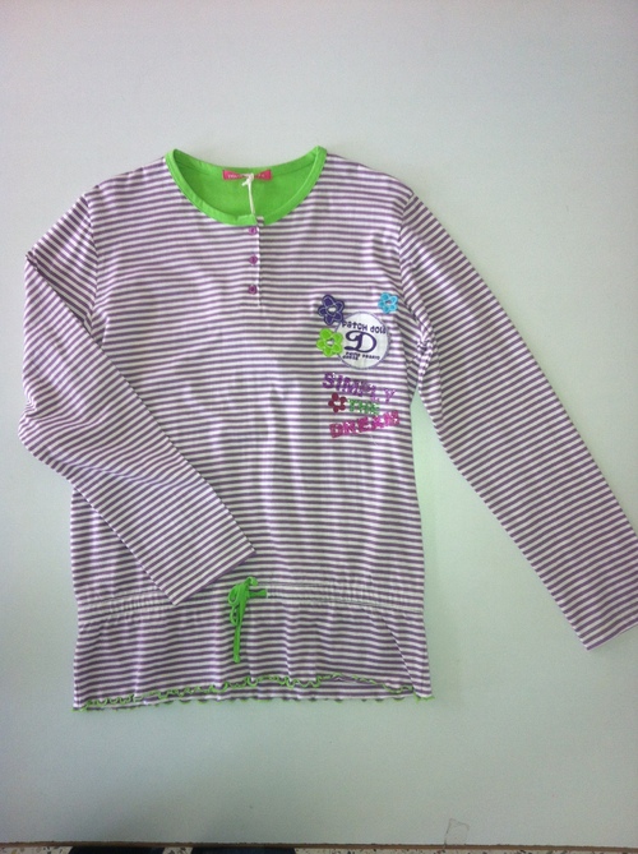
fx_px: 862
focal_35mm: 35
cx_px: 319
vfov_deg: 52.7
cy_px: 427
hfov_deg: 40.6
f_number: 2.8
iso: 80
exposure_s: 1/15
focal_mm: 3.85
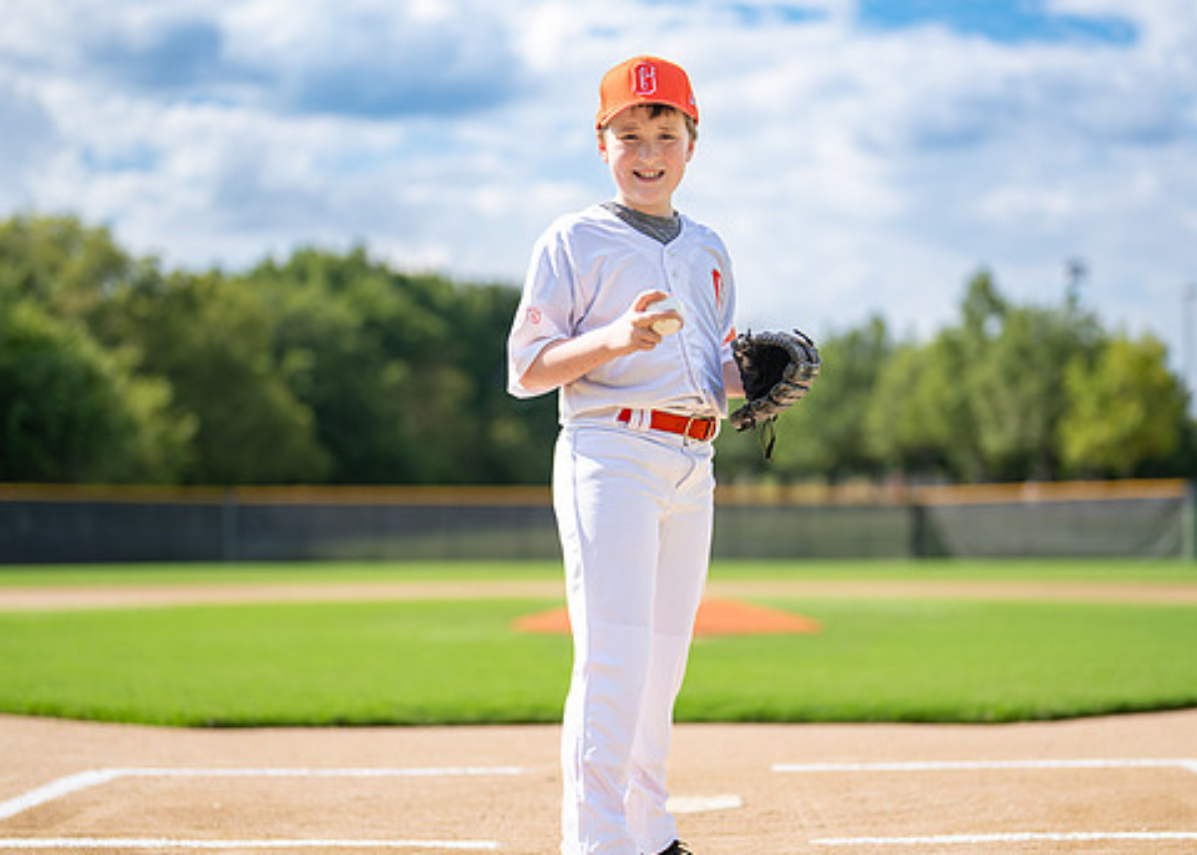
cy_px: 455
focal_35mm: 75
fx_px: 2550
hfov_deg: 26.4
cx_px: 648
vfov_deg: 19.0
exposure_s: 1/6400
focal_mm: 50
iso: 100
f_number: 1.2
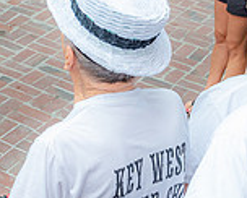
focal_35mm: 97
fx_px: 710
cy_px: 110
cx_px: 45
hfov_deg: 19.5
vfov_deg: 15.9
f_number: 5.6
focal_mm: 24
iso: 500
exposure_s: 1/160
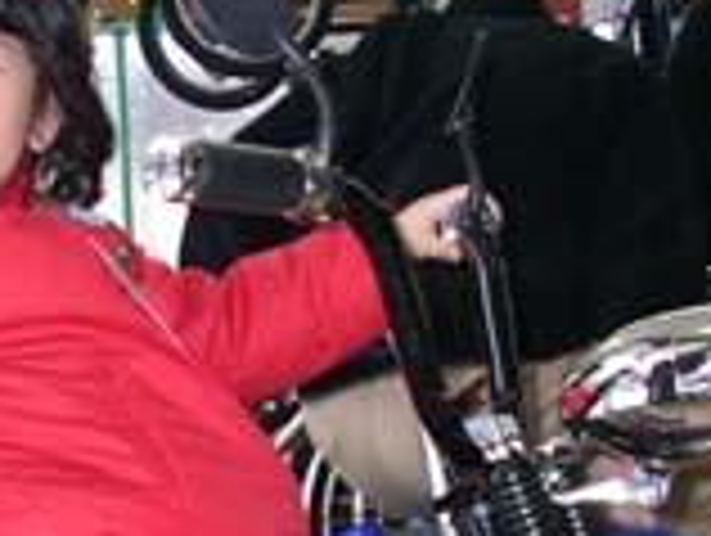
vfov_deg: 15.2
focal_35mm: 96
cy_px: 500
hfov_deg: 20.2
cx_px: 166
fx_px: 1975
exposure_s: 1/31.6
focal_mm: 6
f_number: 2.9
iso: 100
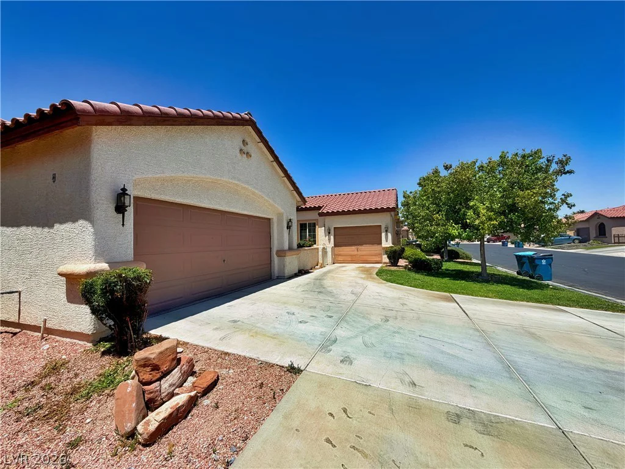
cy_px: 234
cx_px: 312
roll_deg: +2.1
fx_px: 253
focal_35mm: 14
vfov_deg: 85.7
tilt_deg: +3.1
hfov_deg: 102.1
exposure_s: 1/1464
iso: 20
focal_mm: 2.22
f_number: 2.2
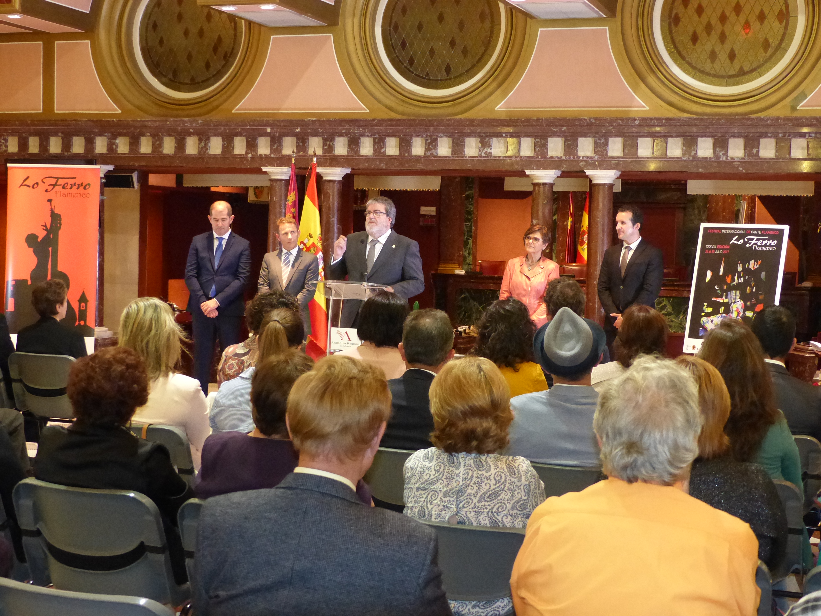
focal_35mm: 56
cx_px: 410
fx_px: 1328
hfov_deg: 34.3
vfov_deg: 26.1
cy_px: 308
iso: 800
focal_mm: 10.1
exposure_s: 1/15
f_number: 2.8
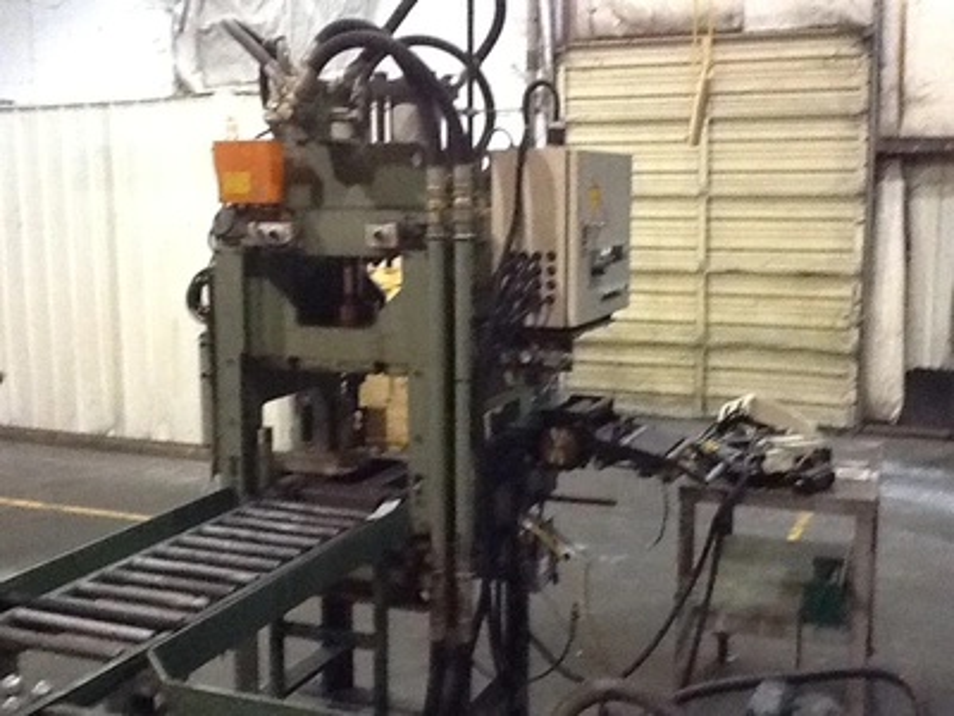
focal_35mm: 44
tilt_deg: -10.0
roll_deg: +1.0
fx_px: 1213
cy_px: 358
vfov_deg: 32.9
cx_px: 477
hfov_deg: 42.9
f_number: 2.4
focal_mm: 2.03
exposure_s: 1/15
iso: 320
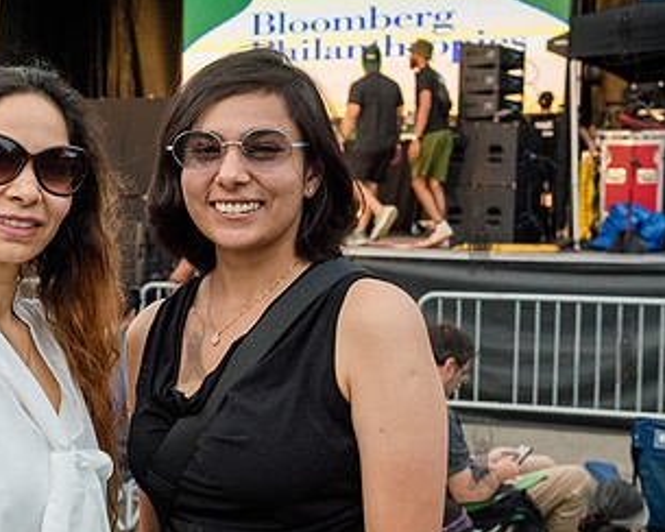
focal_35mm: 81
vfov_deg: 18.9
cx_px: 127
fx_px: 1594
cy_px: 331
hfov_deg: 23.2
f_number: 4.5
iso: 4000
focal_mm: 35
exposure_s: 1/640
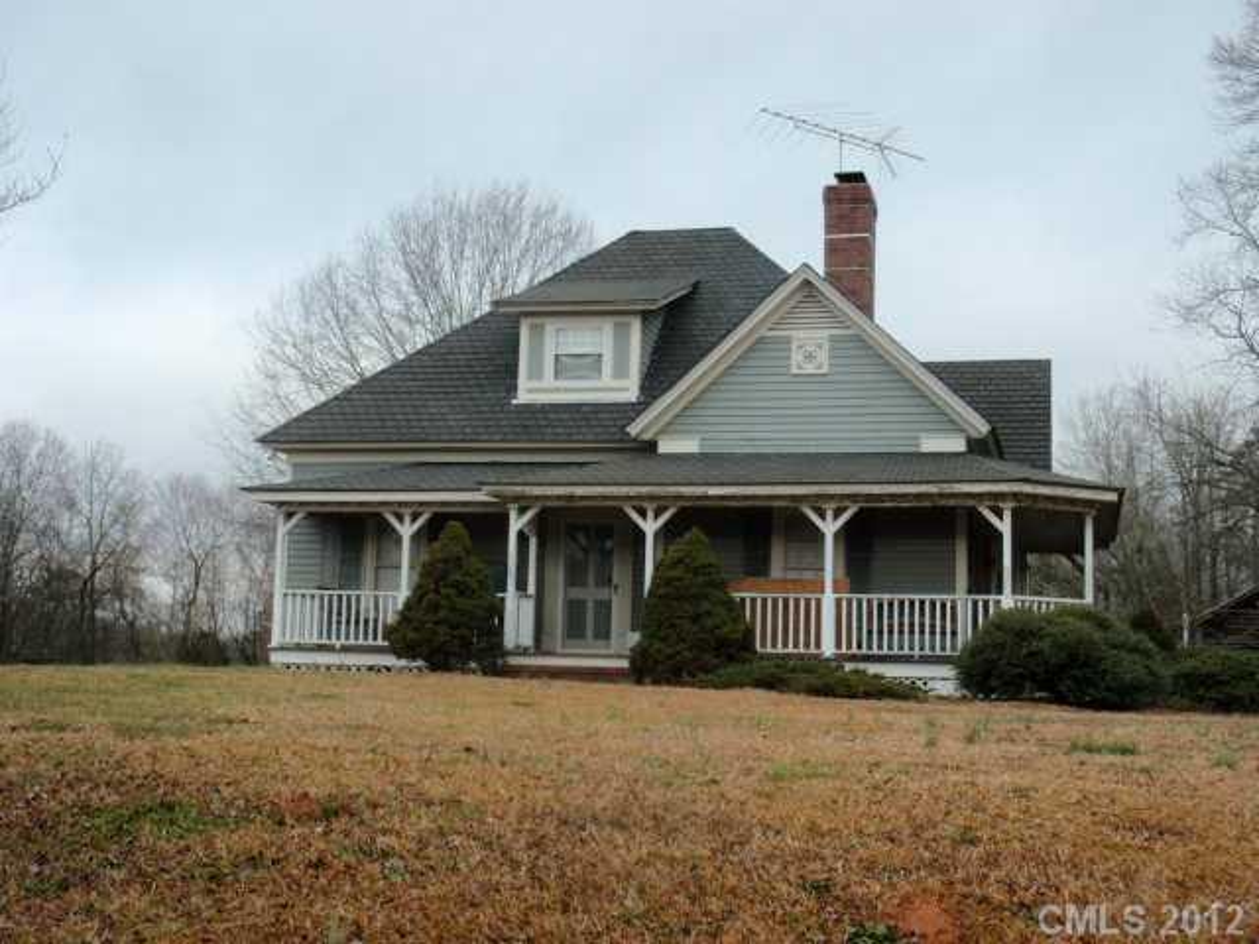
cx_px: 630
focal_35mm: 48
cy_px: 472
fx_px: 1746
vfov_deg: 30.3
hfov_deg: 39.7
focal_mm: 8.69
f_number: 4.2
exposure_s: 1/100
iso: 64
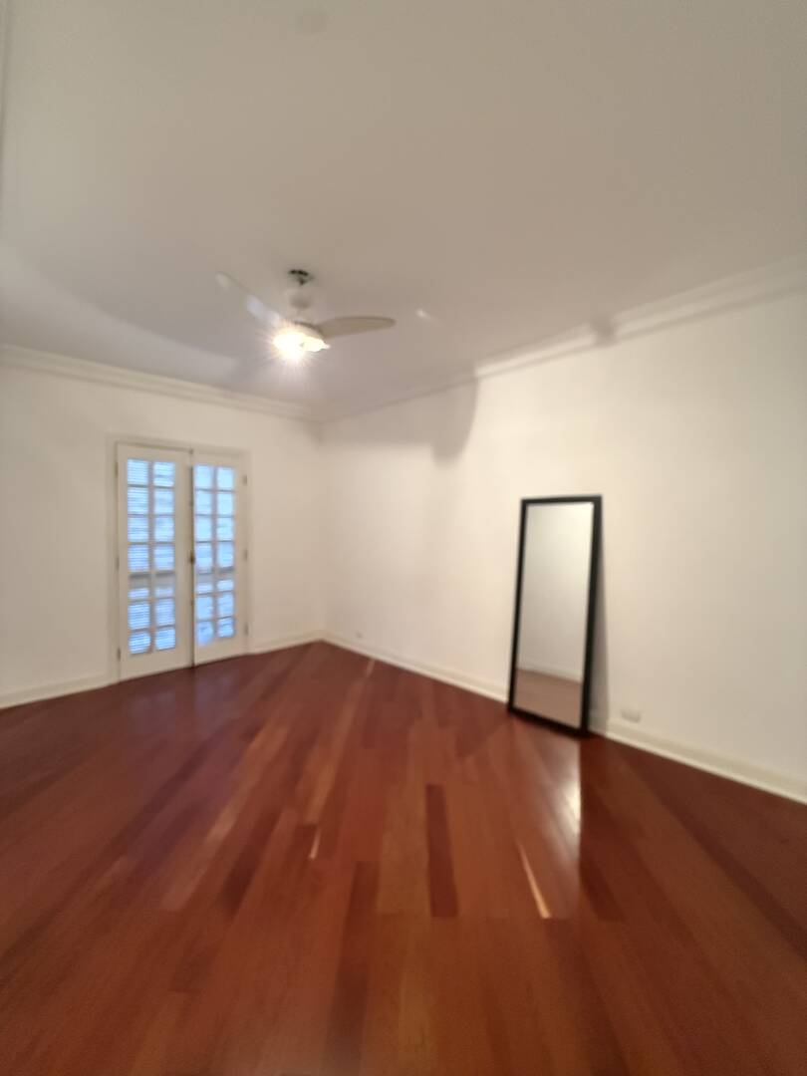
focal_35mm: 14
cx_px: 404
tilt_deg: -1.3
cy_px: 538
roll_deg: -1.5
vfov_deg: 102.1
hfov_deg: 85.7
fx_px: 435
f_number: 2.2
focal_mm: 2.22
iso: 1600
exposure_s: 1/60
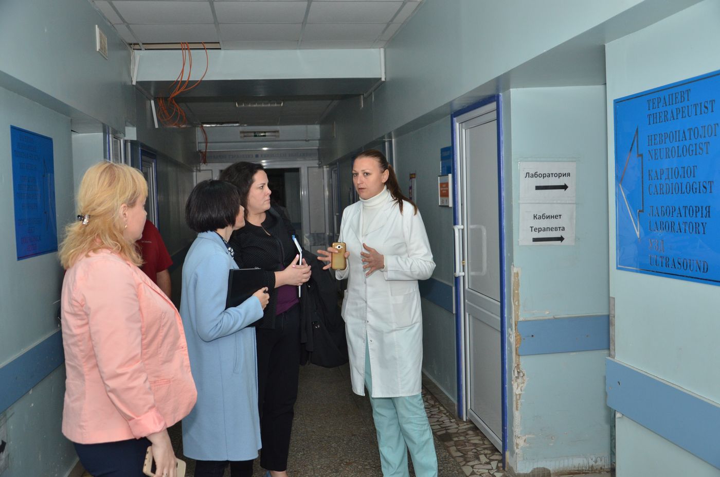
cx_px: 360
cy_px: 238
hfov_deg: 51.4
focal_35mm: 38
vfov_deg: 35.3
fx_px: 748
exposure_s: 1/250
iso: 640
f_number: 4
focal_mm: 25
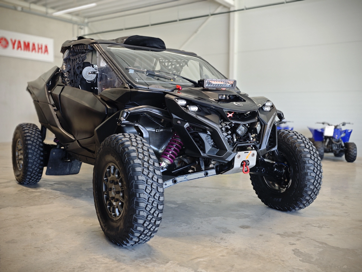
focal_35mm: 35
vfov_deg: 40.7
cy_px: 136
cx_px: 181
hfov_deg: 52.6
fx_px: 366
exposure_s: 1/100
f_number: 1.4
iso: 200
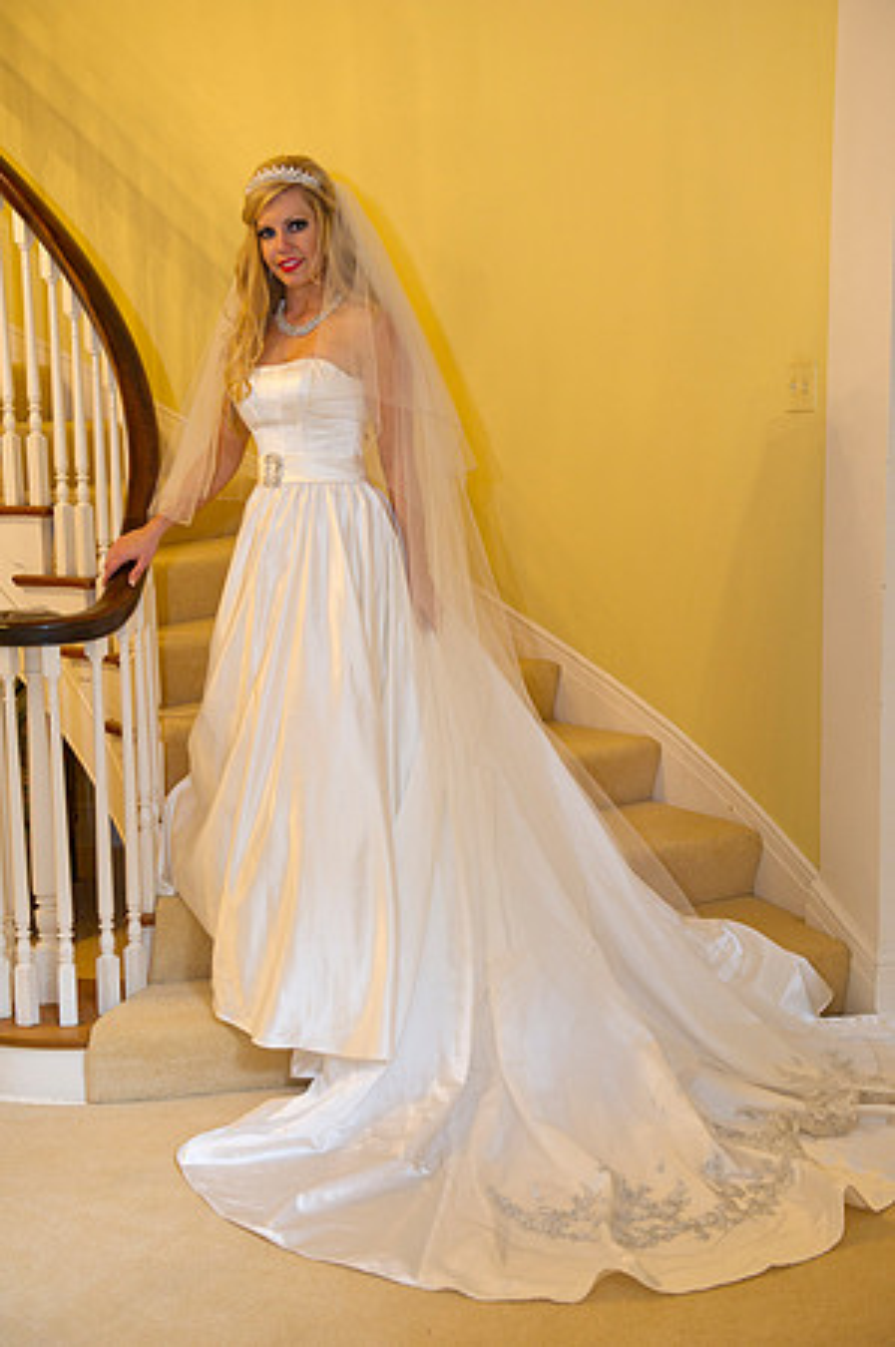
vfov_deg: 43.6
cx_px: 448
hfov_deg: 29.8
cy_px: 674
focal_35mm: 45
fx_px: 1682
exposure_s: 1/60
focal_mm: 45
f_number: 4.5
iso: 1250
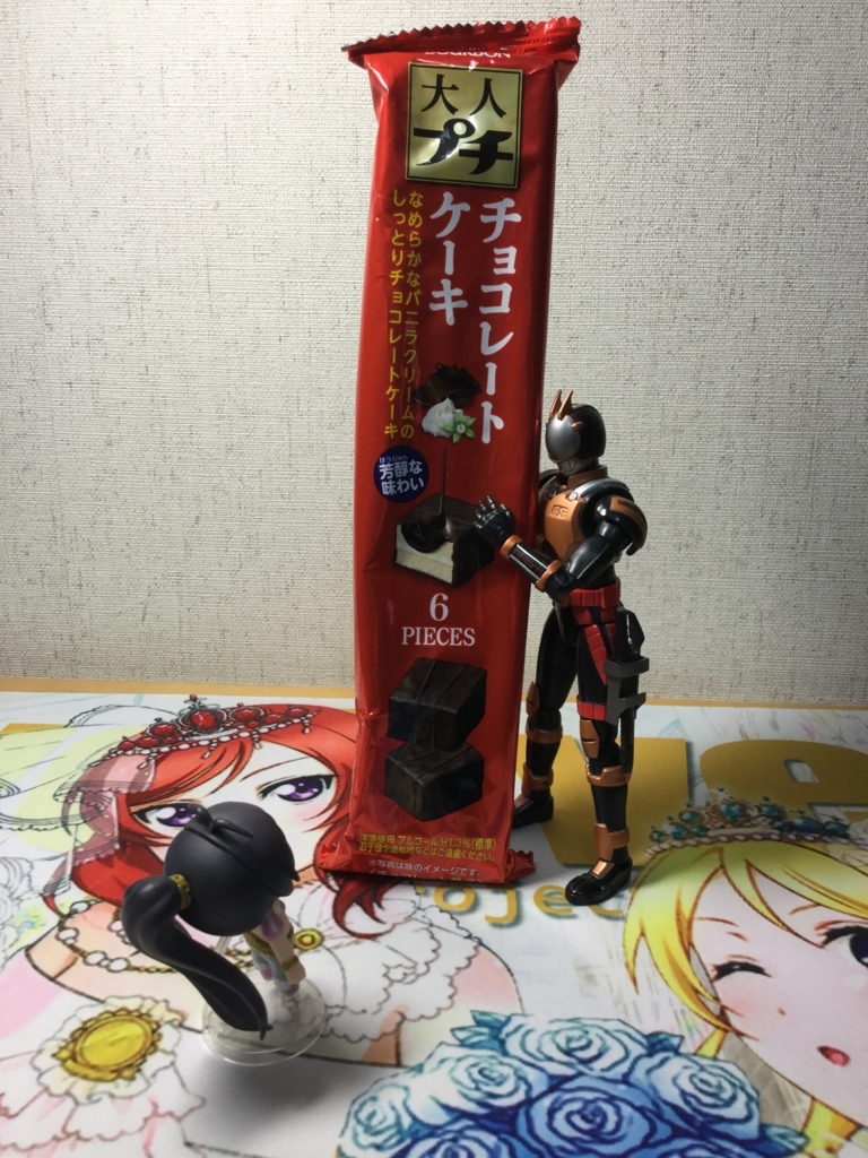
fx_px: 1036
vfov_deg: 58.4
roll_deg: -2.5
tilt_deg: -15.9
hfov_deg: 45.4
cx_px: 434
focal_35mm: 31
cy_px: 579
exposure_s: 1/40
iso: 25
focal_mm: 3.3
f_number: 2.4
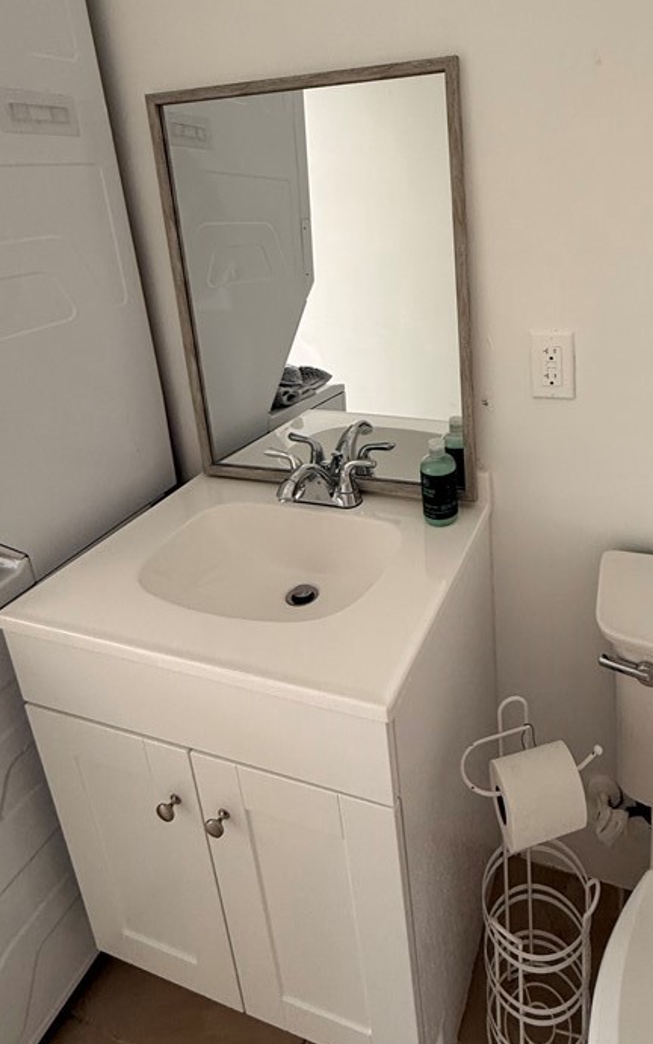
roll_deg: +4.1
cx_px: 447
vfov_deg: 77.2
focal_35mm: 22
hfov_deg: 53.7
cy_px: 351
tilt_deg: -14.3
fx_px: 626
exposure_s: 1/99
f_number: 2.2
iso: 160
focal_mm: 2.22
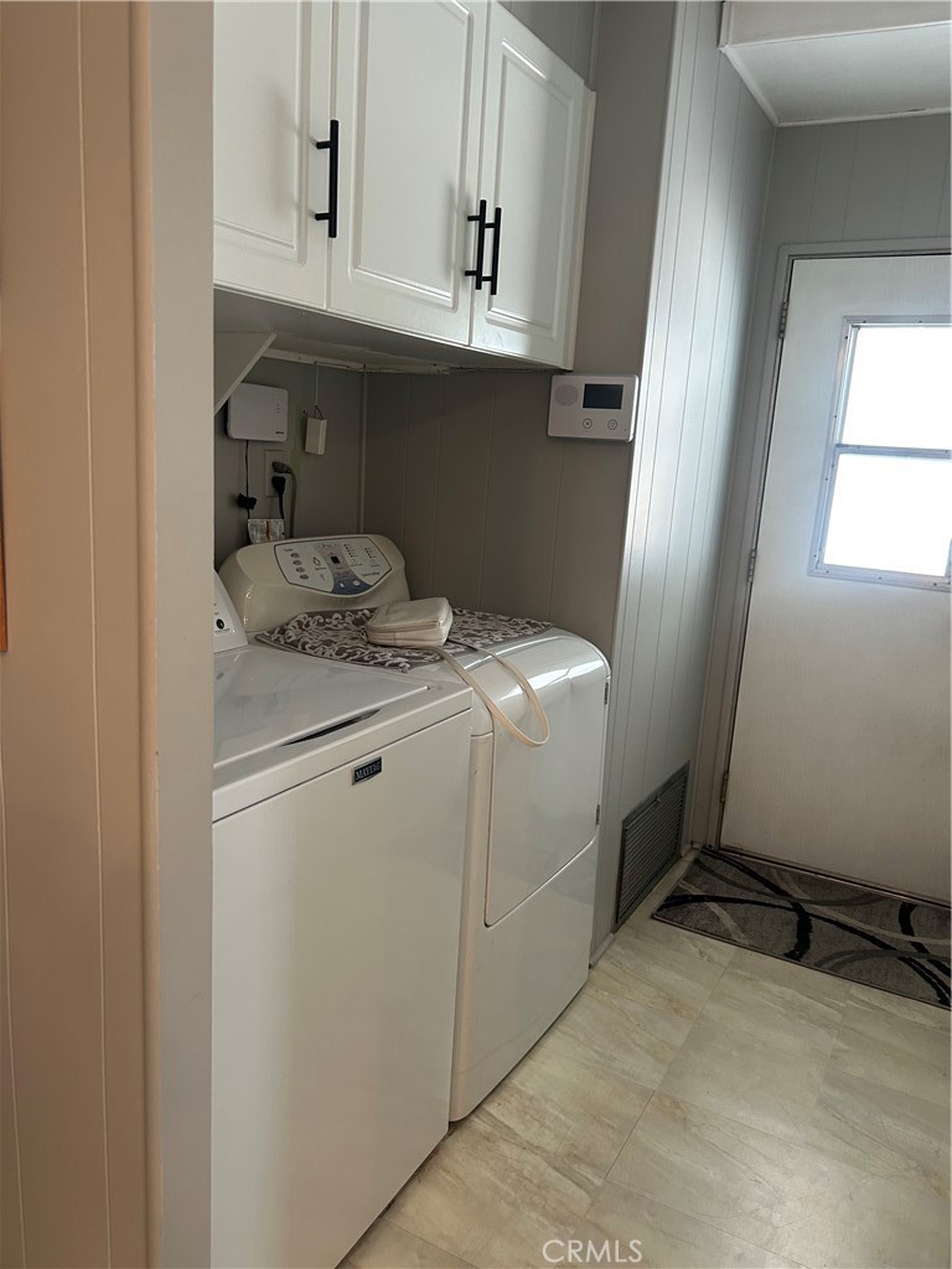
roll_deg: -3.2
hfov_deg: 53.1
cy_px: 634
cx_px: 476
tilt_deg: -11.5
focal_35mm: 26
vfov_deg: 67.3
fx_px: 953
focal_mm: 5.7
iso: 125
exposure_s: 1/60
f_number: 1.5
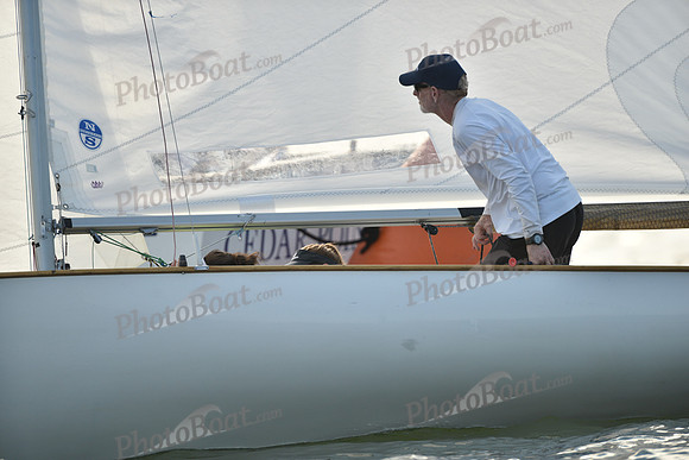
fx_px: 11485
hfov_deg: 3.4
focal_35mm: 600
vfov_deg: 2.3
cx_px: 344
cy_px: 230
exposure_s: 1/1600
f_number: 4.5
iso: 250
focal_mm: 600
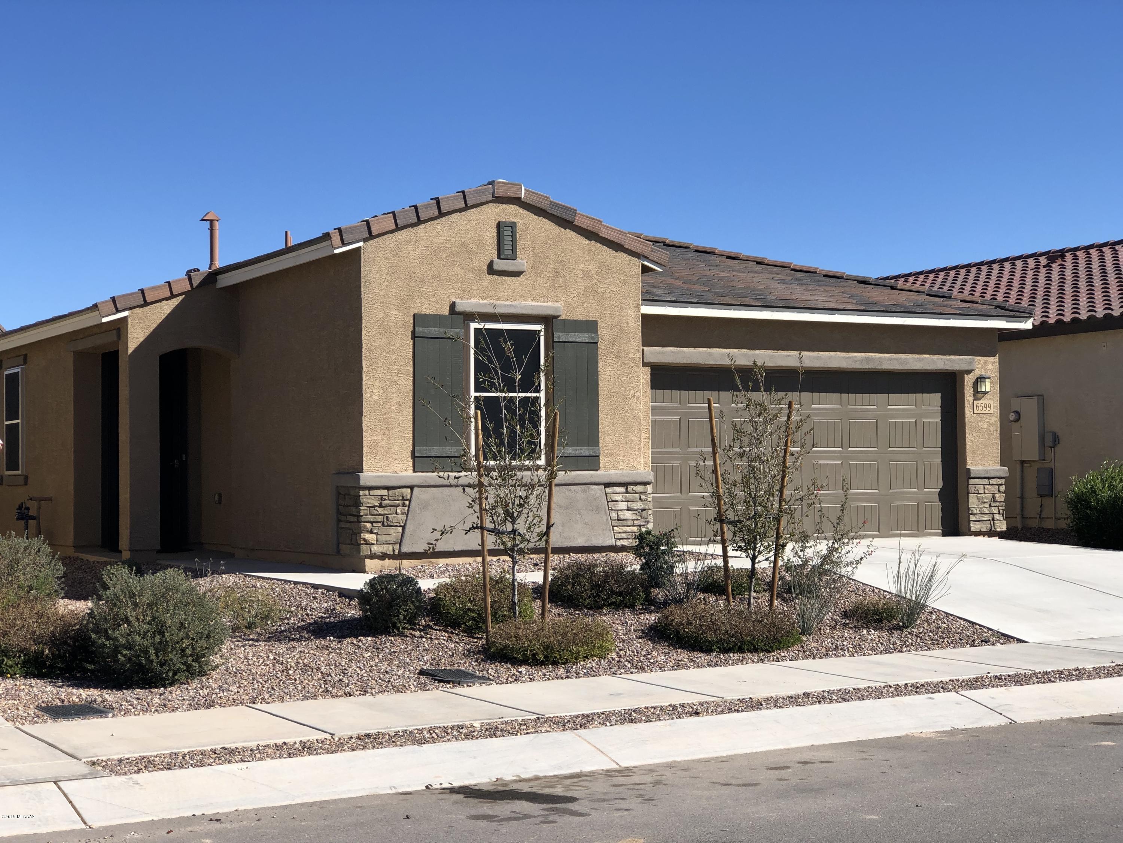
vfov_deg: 25.7
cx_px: 562
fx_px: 1849
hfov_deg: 33.8
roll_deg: +1.0
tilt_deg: +0.9
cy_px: 422
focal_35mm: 57
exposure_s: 1/838
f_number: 2.8
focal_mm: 6.6
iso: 20
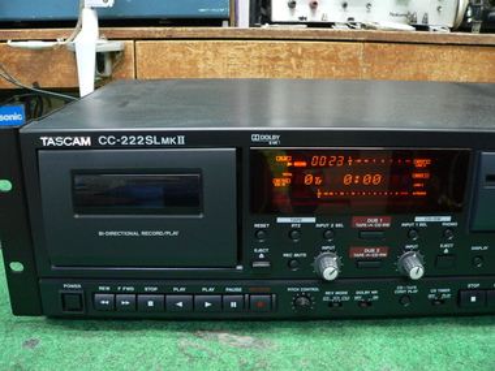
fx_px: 515
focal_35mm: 36
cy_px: 186
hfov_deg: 51.4
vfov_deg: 39.7
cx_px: 248
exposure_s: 1/6
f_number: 2.8
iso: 200
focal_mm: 6
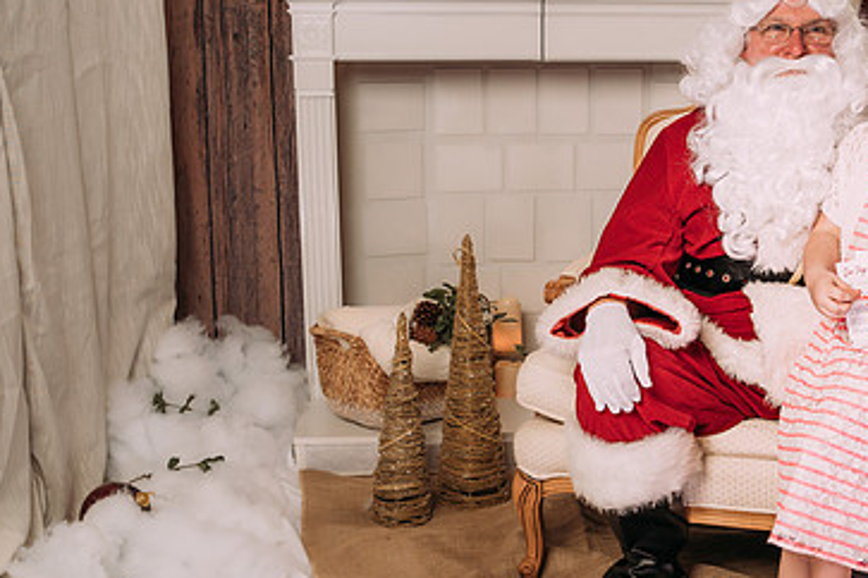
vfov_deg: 23.4
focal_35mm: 58
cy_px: 335
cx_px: 612
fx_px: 1398
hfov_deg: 34.0
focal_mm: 35
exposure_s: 1/100
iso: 100
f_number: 5.6
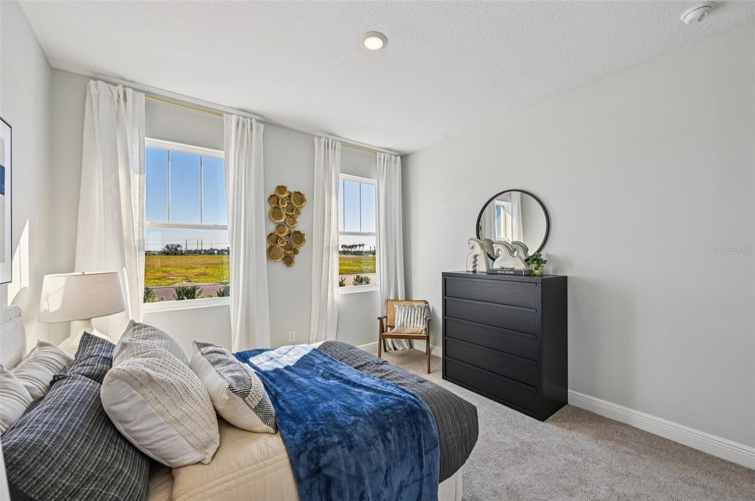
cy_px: 250
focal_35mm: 14
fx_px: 293
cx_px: 378
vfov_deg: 81.1
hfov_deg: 104.3
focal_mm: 14
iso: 400
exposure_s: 1/320
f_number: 8
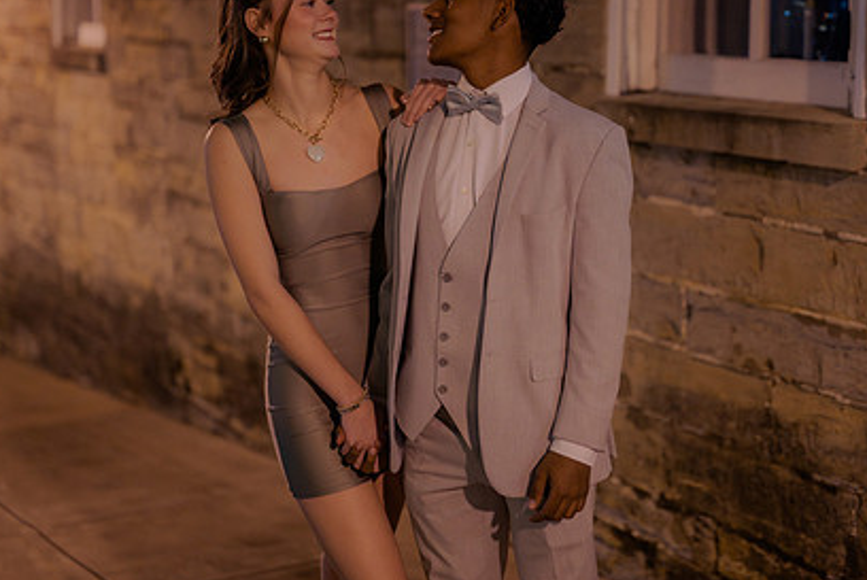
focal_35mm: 71
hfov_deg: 28.4
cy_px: 184
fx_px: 1712
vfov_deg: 19.2
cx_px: 414
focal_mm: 50
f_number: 1.4
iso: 2500
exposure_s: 1/200
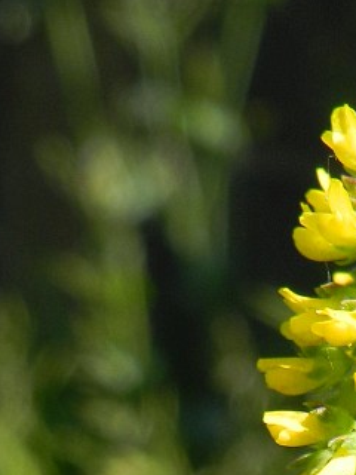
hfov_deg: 12.2
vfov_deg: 15.2
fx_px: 1645
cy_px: 718
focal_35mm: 120
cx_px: 381
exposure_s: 1/800
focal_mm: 5.6
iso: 160
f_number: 3.7
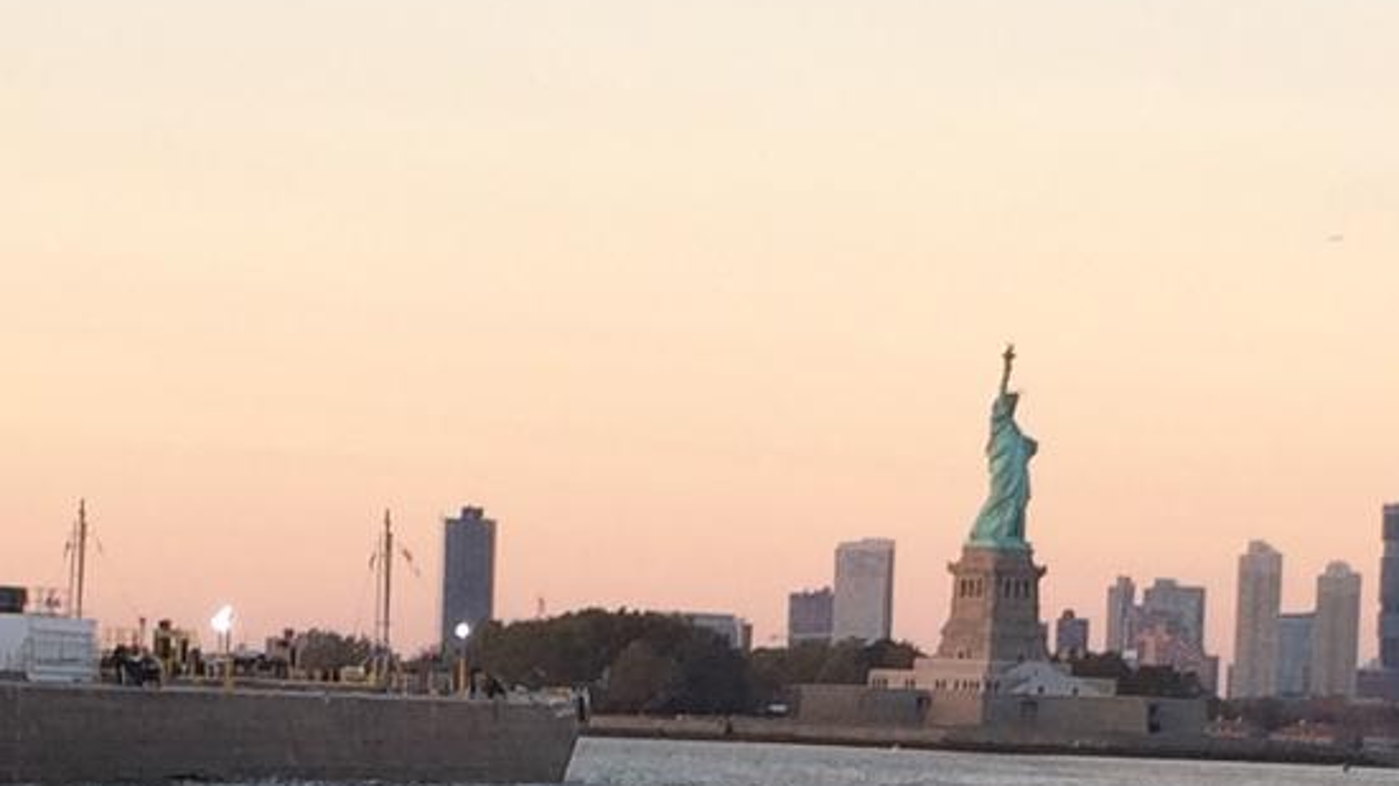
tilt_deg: -4.9
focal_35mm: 147
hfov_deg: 14.6
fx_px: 5452
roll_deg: -1.5
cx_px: 936
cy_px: 1188
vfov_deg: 8.1
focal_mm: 4.15
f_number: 2.2
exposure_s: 1/60
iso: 32
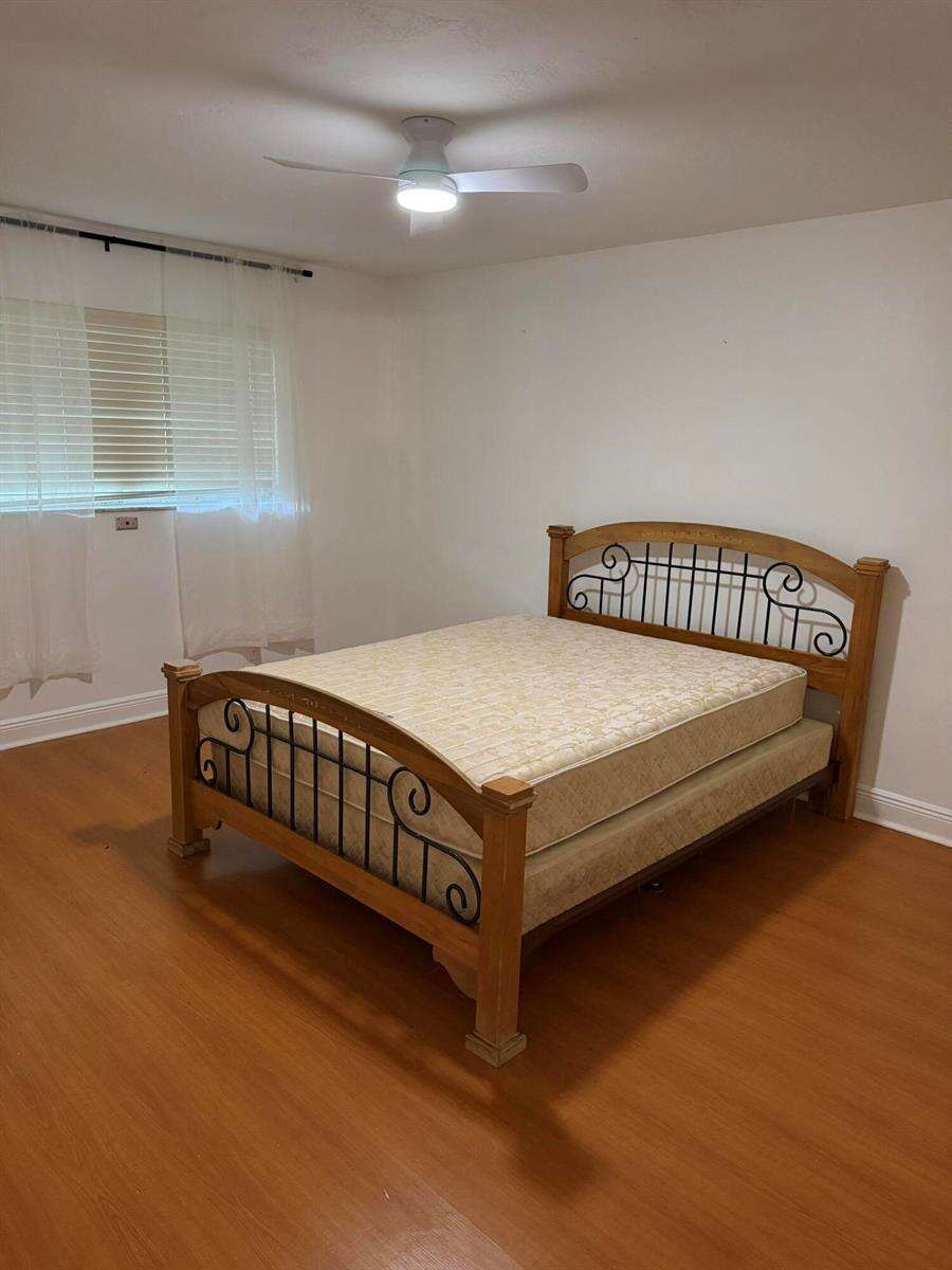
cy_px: 635
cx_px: 476
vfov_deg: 71.6
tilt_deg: -12.0
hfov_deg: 56.8
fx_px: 880
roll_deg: -2.8
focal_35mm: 24
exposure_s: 1/40
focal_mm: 6.76
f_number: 1.78
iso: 640
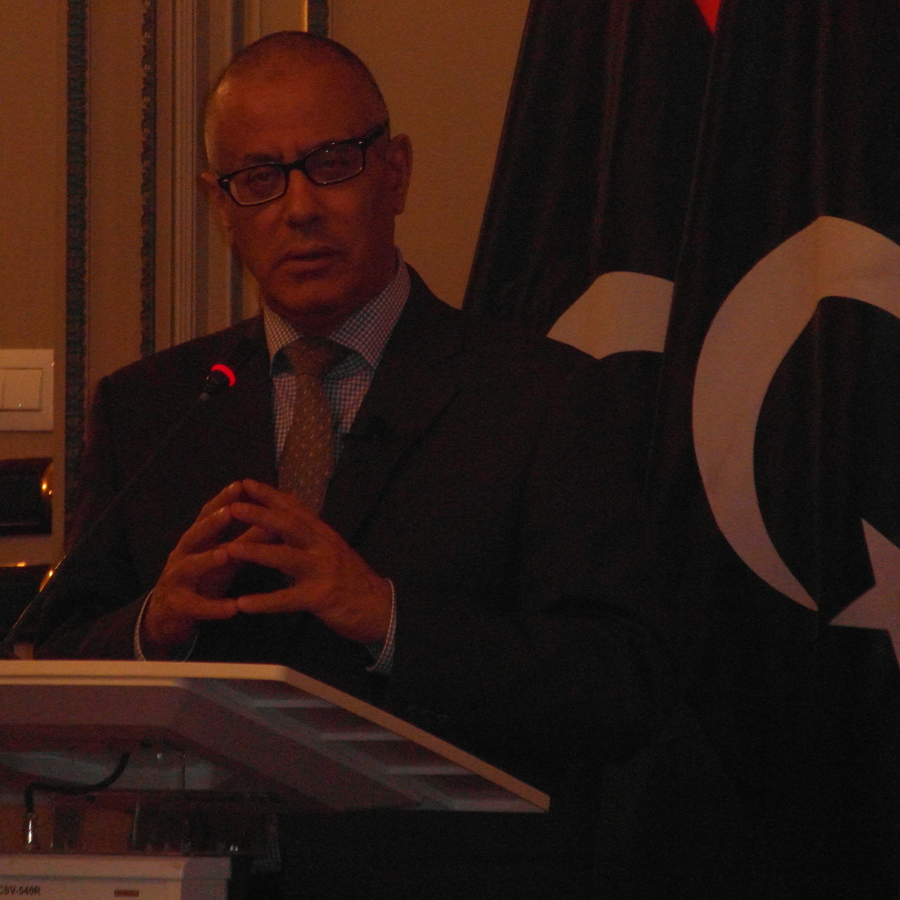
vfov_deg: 4.9
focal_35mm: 361
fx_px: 10619
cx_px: 392
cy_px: 450
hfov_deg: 4.9
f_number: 5
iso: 640
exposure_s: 1/90
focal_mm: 49.7
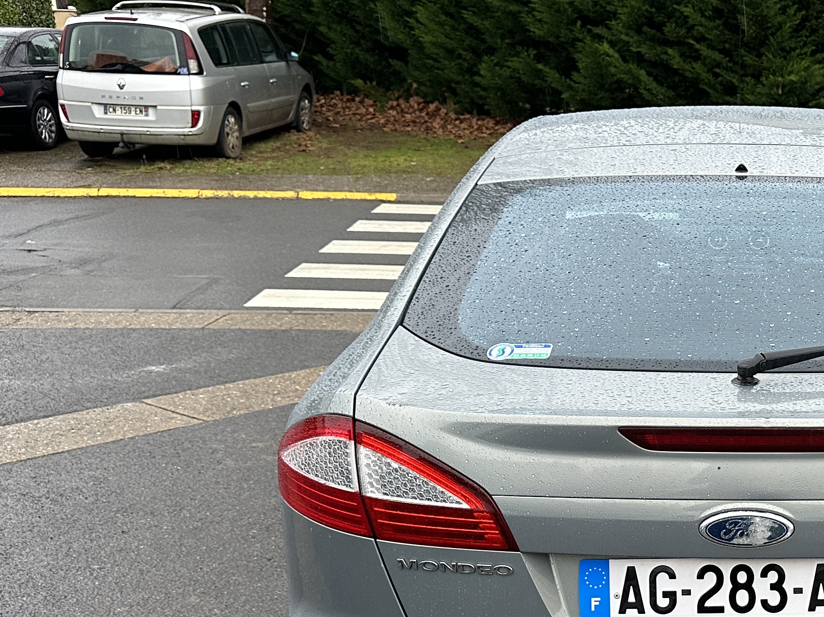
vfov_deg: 27.1
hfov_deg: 34.1
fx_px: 1261
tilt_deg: -18.8
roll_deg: -0.5
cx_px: 748
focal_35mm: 53
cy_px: 482
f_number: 1.78
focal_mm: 6.86
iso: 200
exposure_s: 1/121
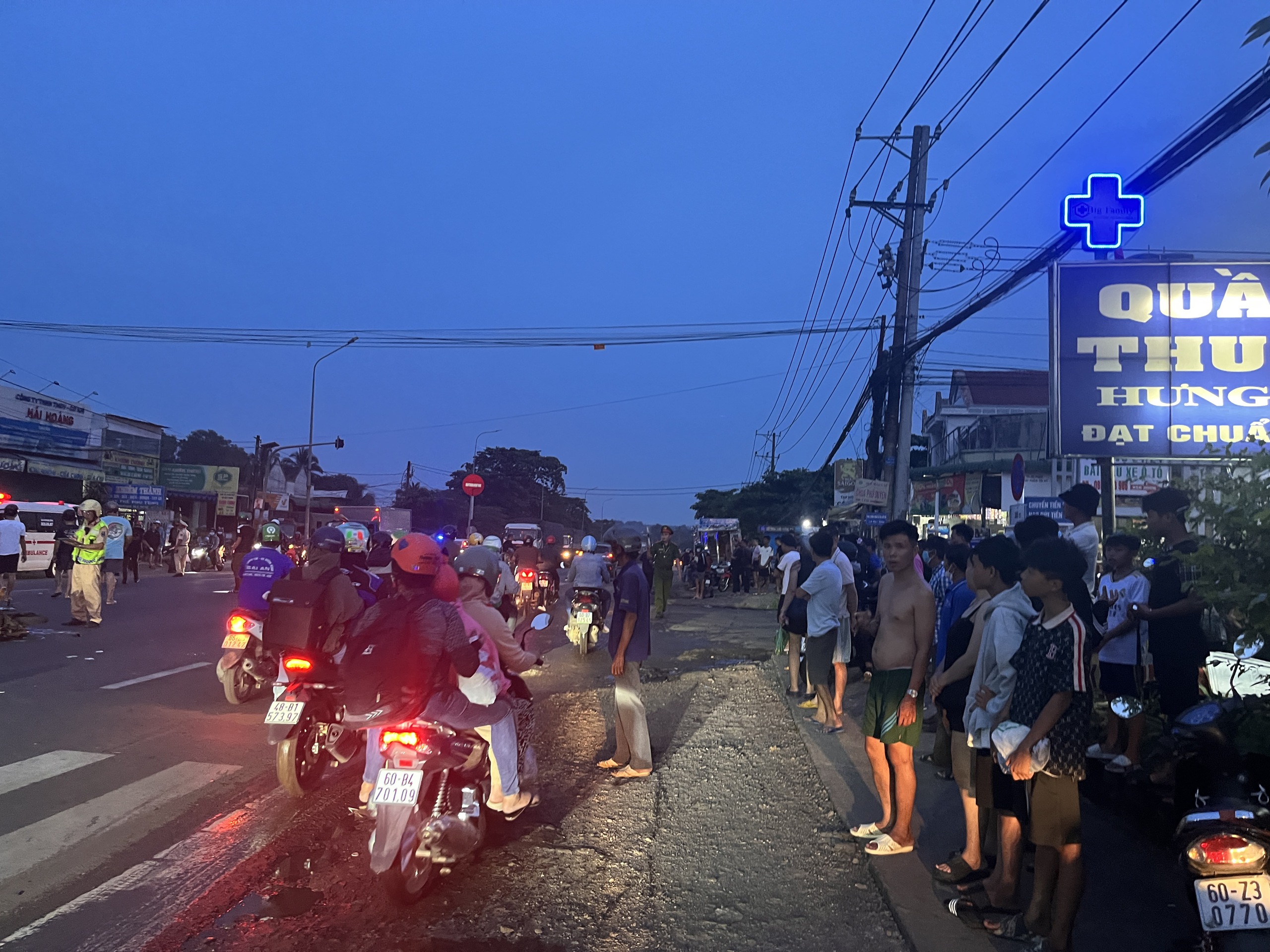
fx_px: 954
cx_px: 635
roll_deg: -1.3
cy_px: 476
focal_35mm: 26
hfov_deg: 67.3
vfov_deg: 53.1
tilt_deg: +6.0
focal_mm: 5.1
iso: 500
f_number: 1.6
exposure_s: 1/49
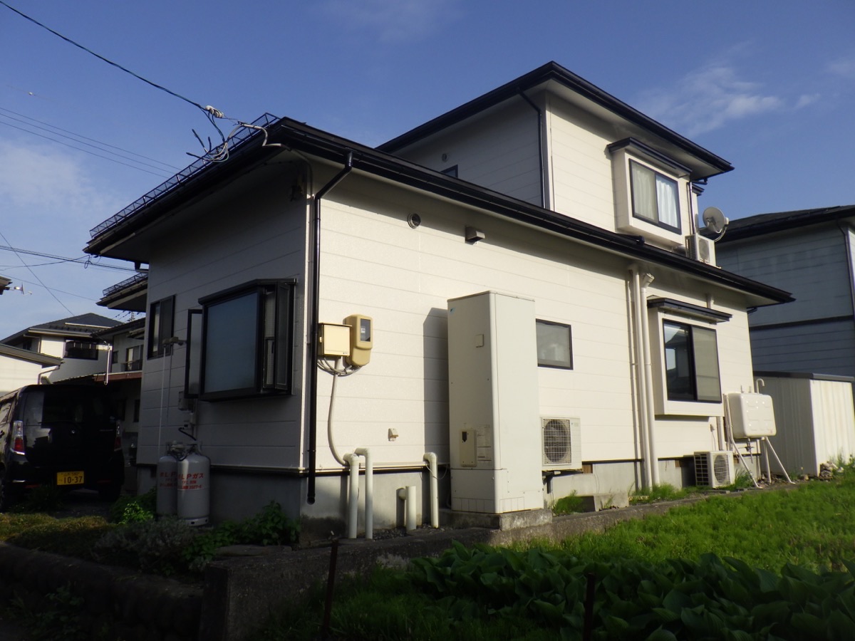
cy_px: 320
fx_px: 692
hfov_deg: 63.4
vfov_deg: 49.7
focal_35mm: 28
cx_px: 428
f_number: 4.2
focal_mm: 5
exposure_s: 1/1000
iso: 125
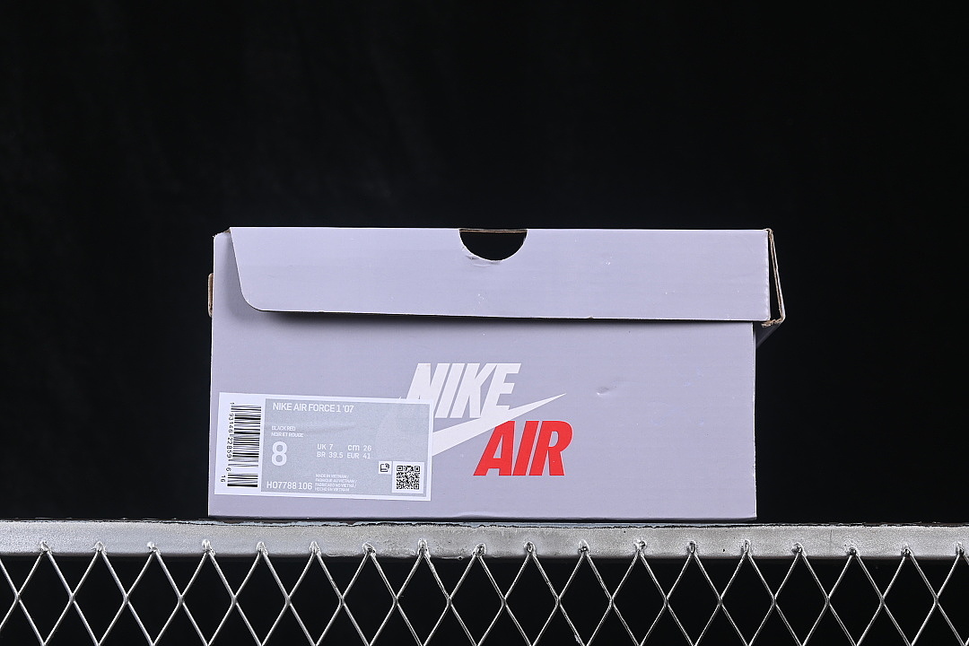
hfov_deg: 27.0
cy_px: 323
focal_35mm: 75
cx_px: 484
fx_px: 2019
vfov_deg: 18.2
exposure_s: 1/80
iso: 160
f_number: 8
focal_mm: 50
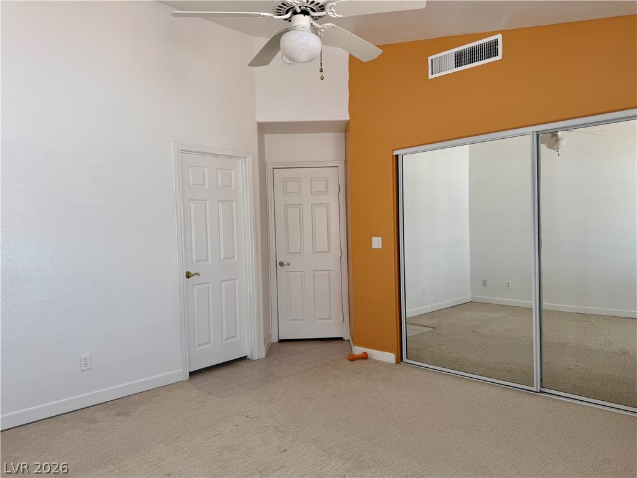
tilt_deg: -1.5
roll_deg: +1.3
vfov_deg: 56.8
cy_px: 239
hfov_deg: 71.6
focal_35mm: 24
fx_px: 442
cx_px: 318
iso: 64
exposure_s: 1/158
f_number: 1.78
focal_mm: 6.76
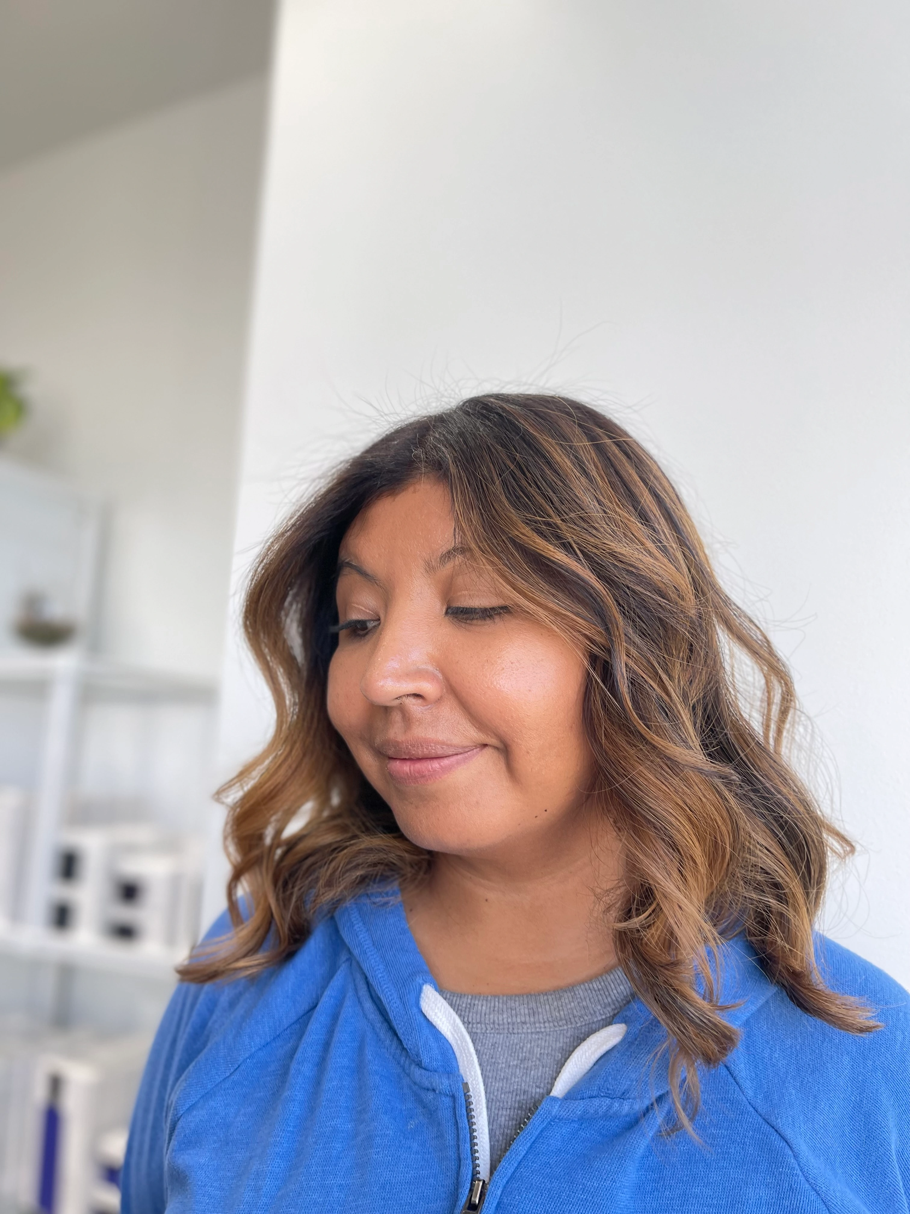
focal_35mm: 26
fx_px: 911
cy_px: 607
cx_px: 455
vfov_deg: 67.3
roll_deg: -3.2
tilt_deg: +10.1
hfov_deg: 53.1
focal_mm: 5.1
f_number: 1.6
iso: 40
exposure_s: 1/120
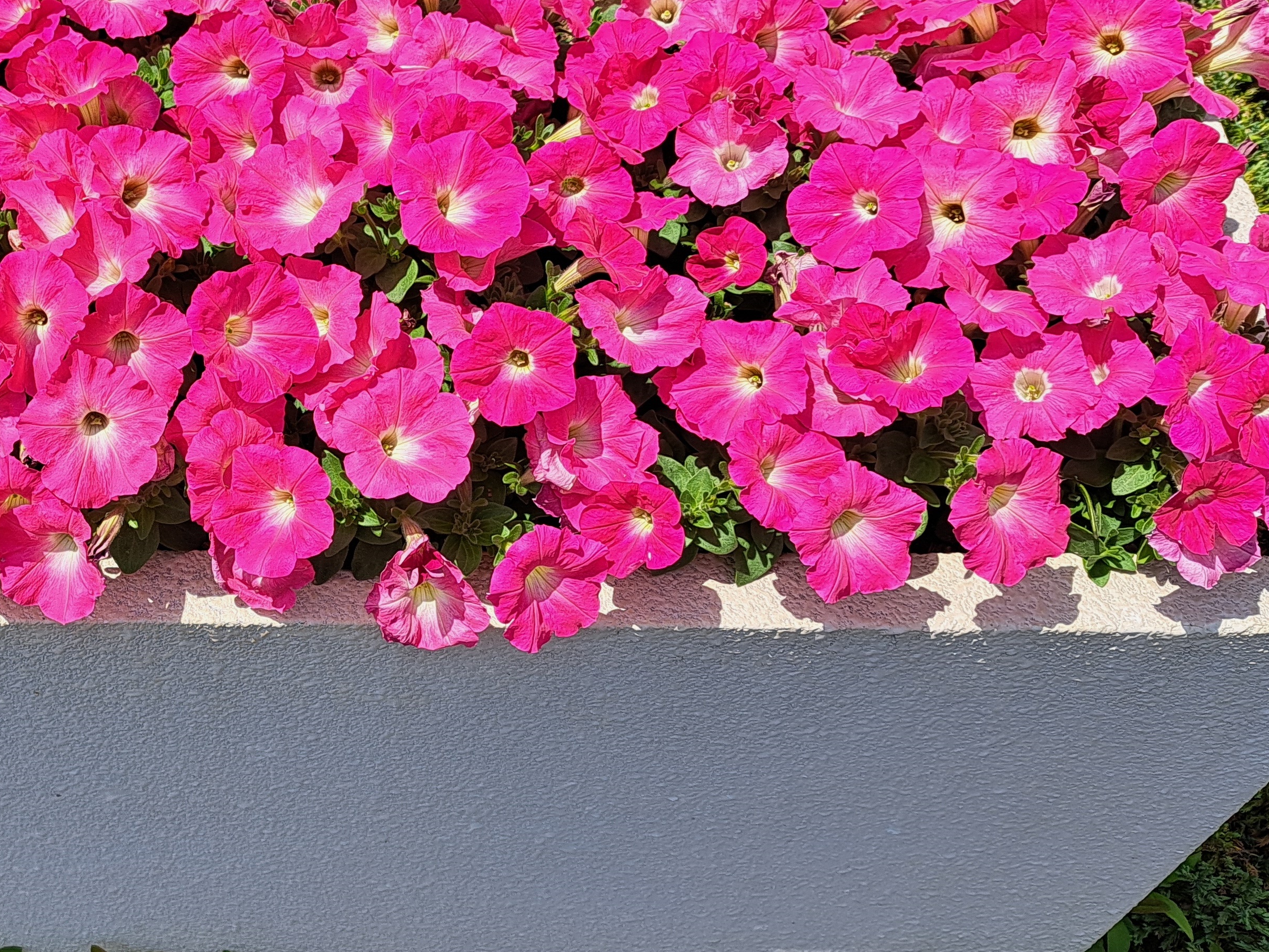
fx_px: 1686
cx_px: 193
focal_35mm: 46
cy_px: 475
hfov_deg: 39.1
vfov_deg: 31.5
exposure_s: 1/1263
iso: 50
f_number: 1.8
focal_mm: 5.23
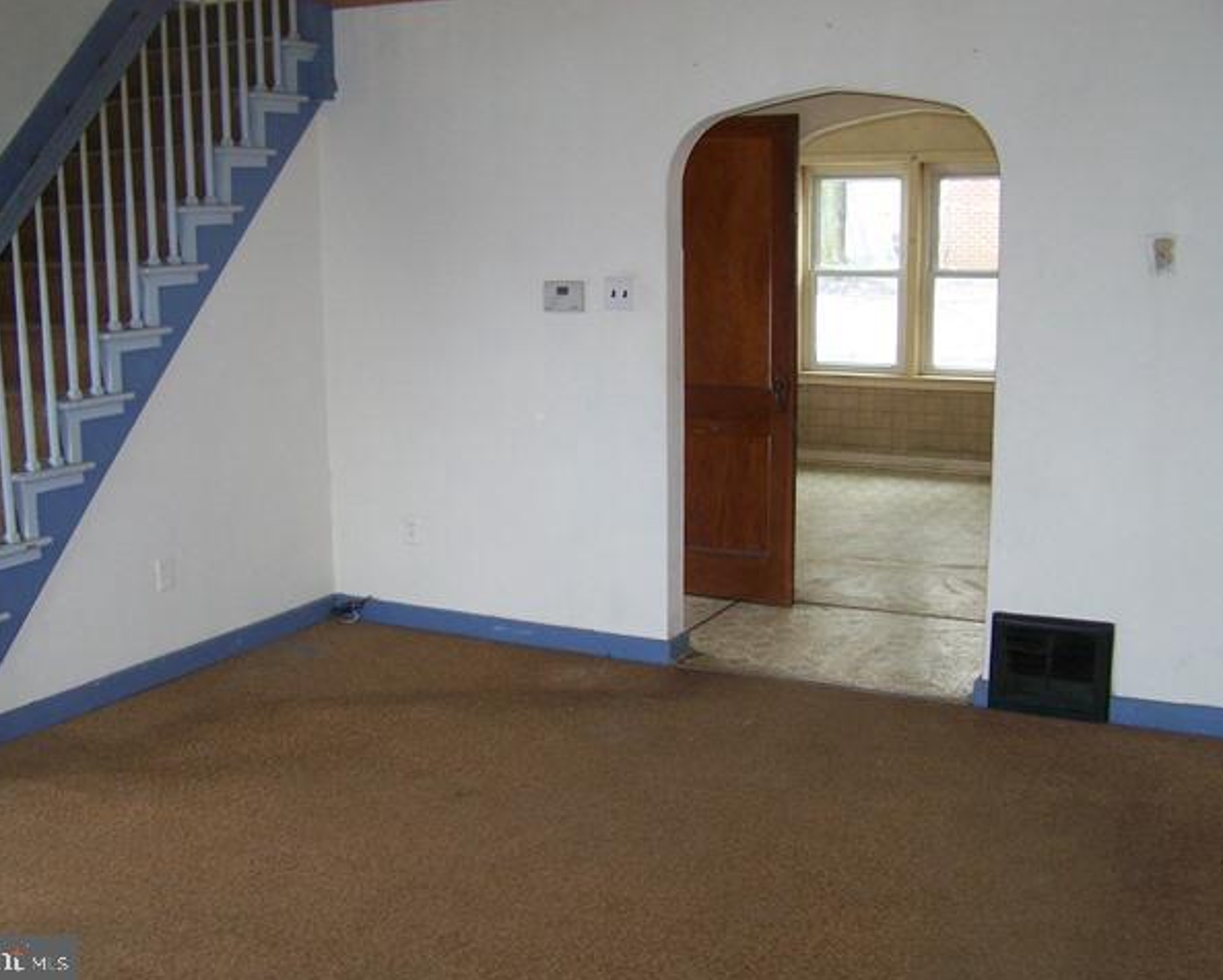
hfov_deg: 45.8
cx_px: 577
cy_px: 493
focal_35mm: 40
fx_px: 1449
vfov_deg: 37.4
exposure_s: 1/60
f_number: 2.8
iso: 160
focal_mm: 6.3
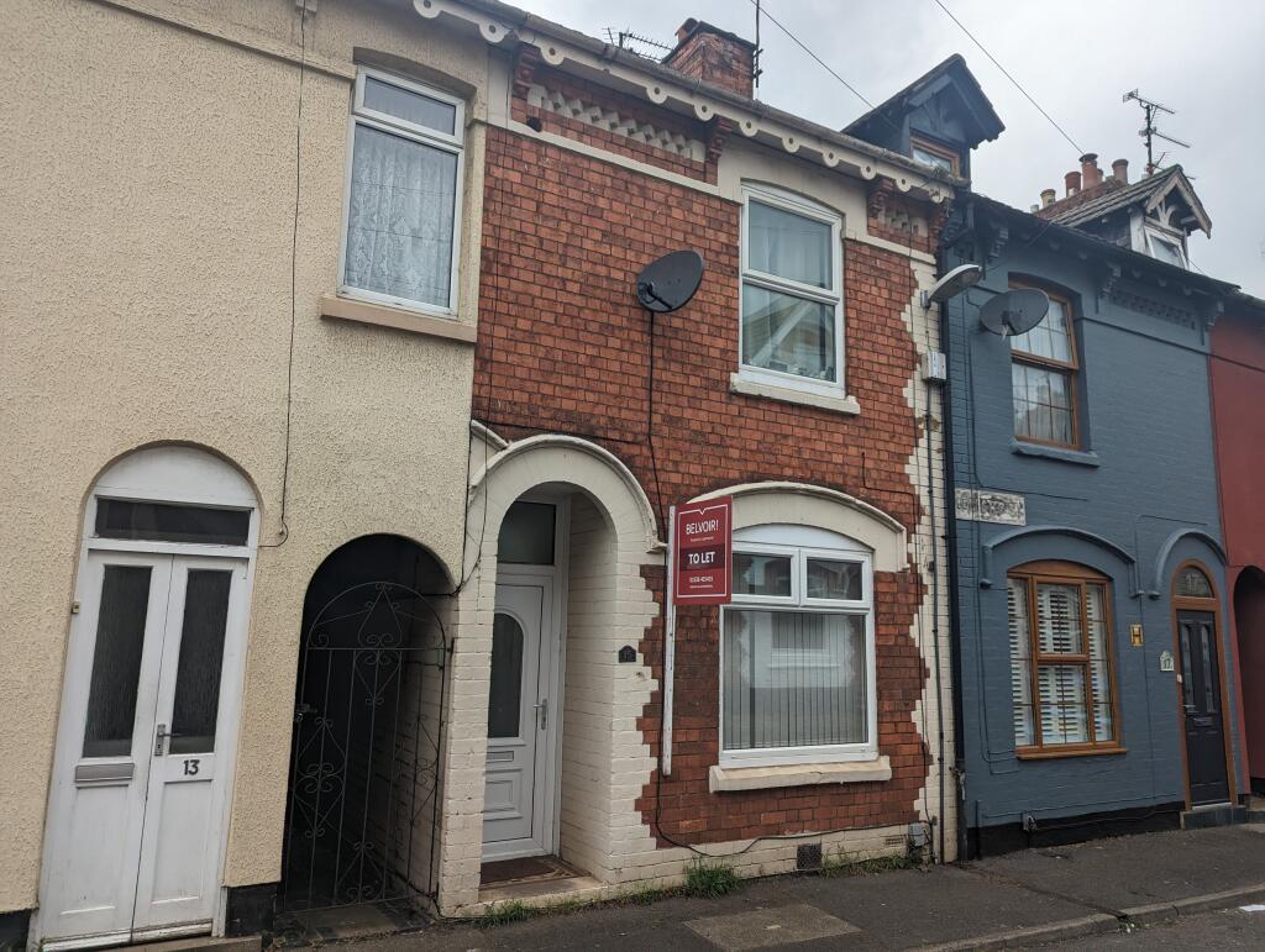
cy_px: 476
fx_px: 878
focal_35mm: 24
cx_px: 632
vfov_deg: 56.9
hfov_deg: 71.5
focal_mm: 6.81
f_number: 1.85
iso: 47
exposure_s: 1/1887
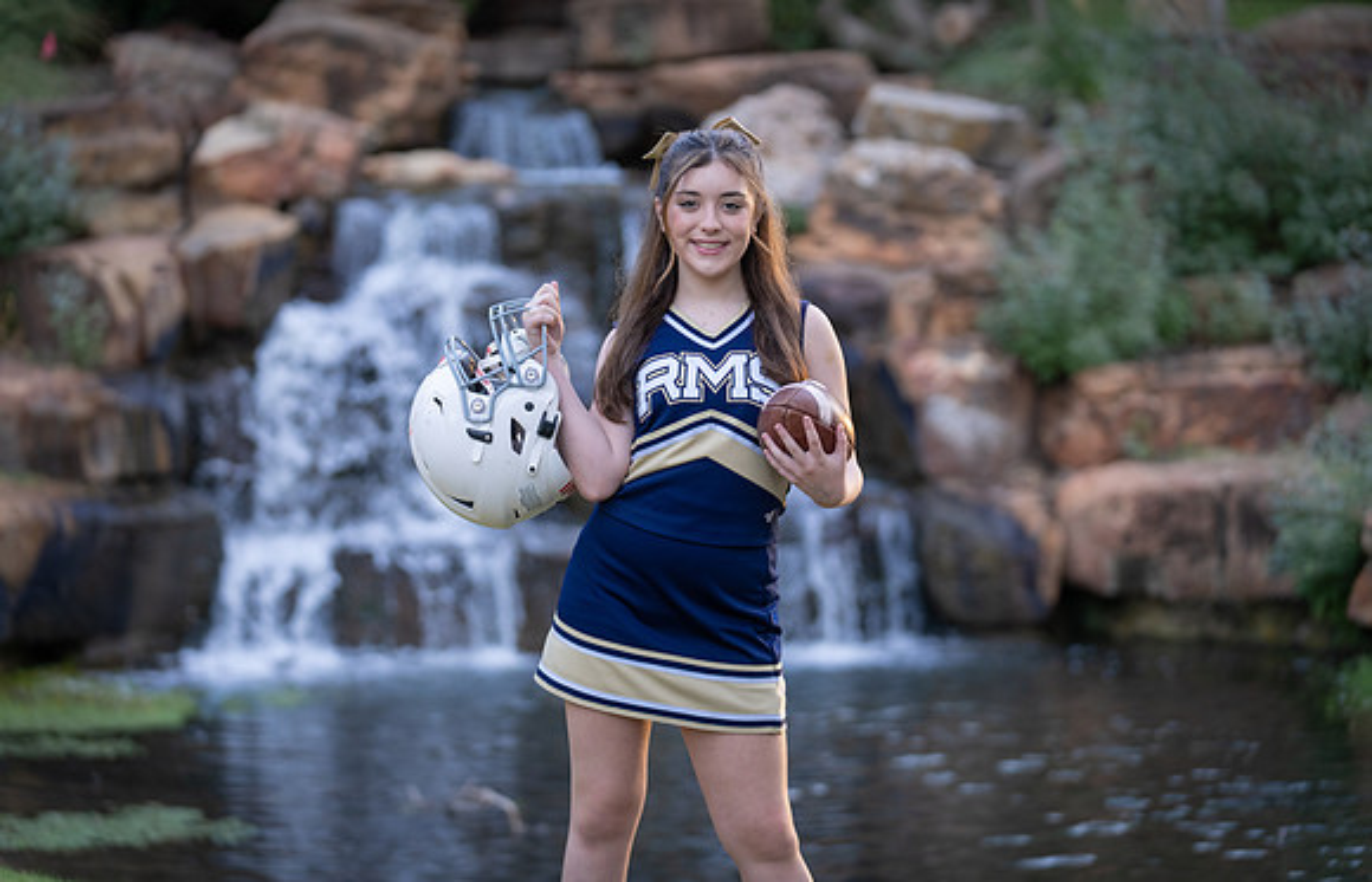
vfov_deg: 11.4
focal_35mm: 117
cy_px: 415
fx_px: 4403
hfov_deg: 17.7
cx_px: 670
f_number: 2.8
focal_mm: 113
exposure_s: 1/320
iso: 500
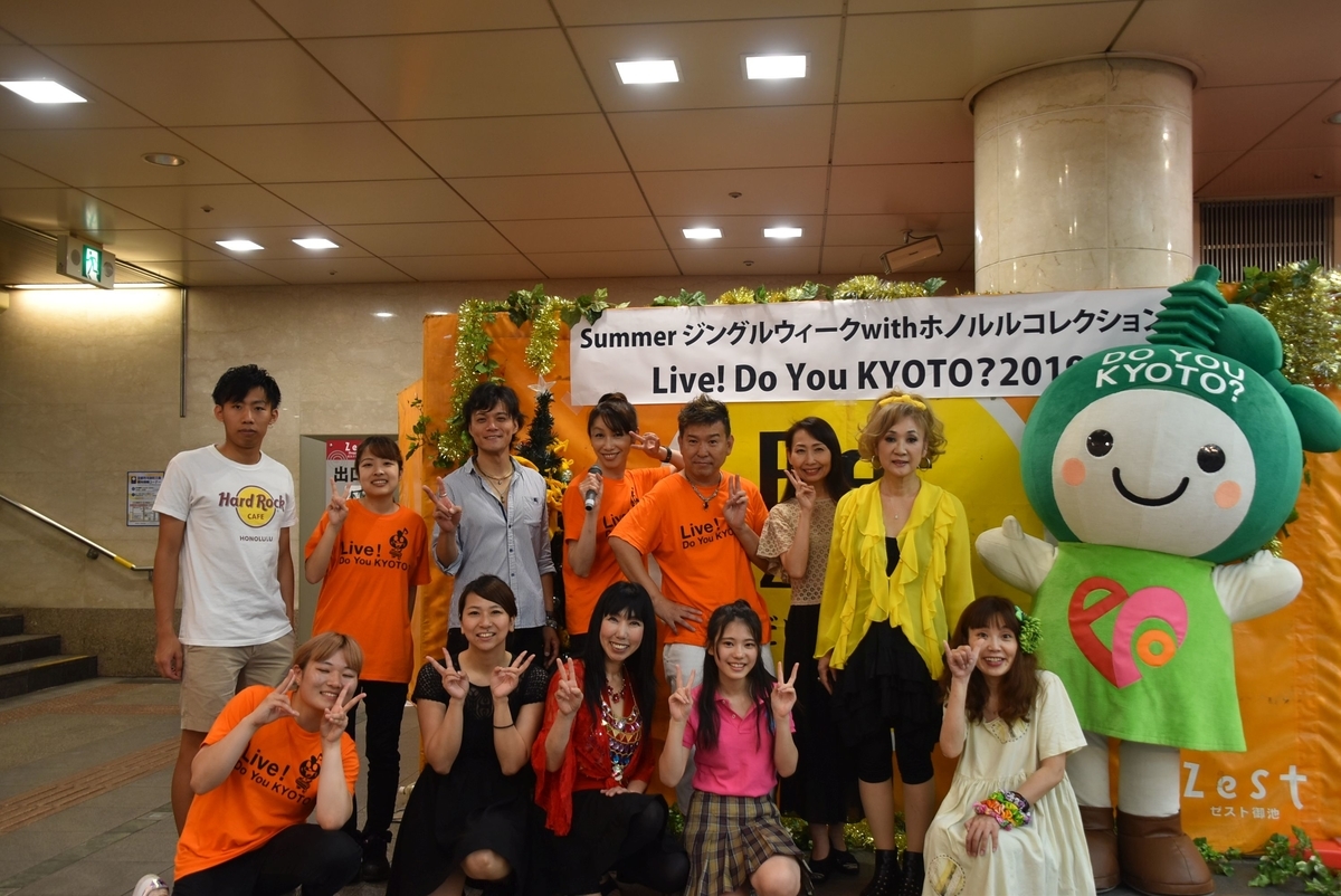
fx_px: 1230
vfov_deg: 40.0
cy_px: 448
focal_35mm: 33
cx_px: 670
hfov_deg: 57.2
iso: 400
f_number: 4.5
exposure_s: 1/40
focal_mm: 22
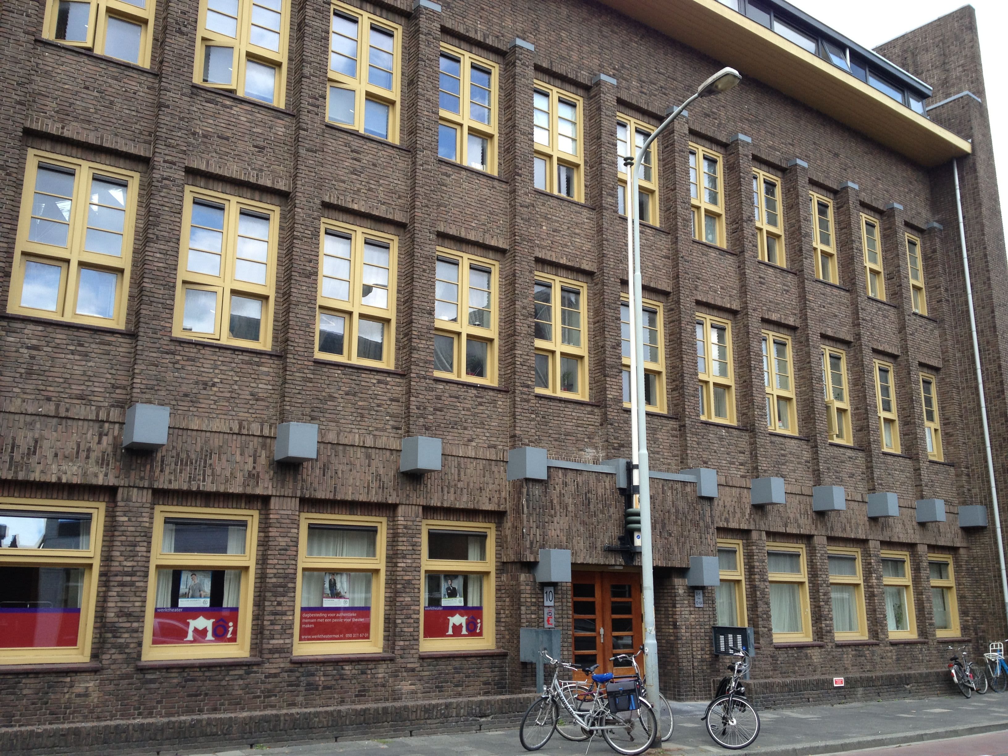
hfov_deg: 52.6
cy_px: 378
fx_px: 1019
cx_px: 504
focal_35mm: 35
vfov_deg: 40.7
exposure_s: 1/263
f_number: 2.4
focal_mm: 4.3
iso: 50
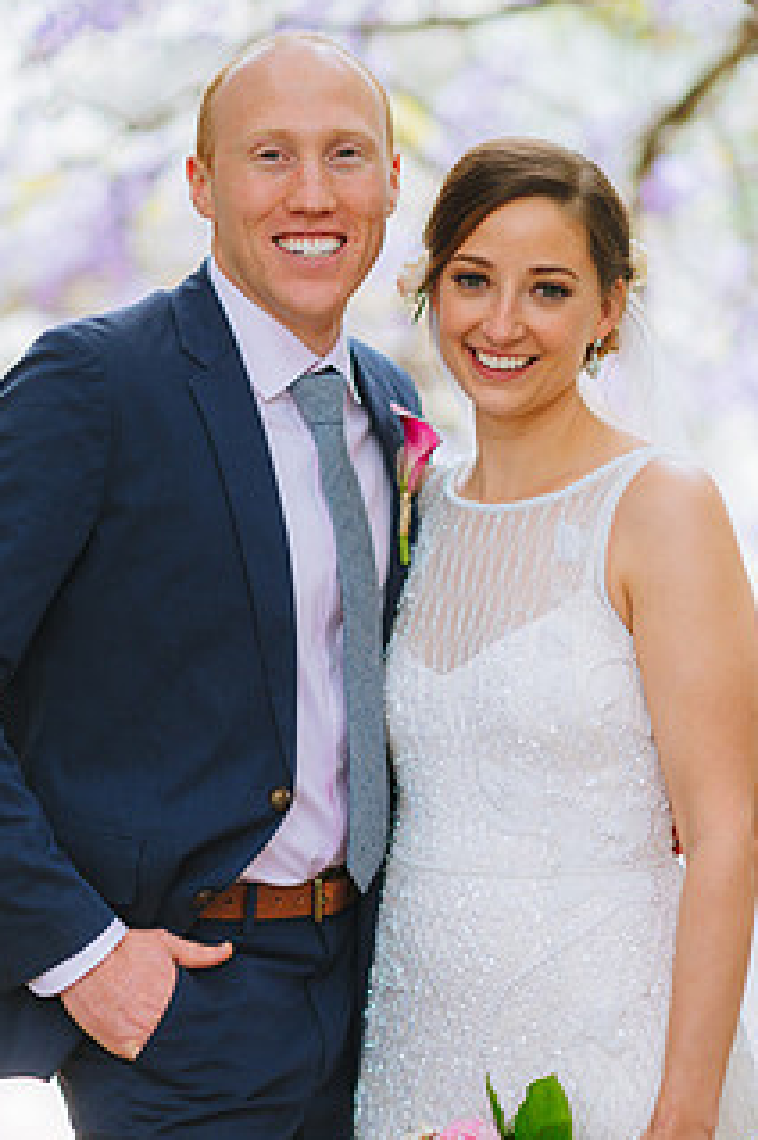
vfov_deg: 17.1
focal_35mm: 120
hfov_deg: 11.4
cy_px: 643
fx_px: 3798
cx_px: 352
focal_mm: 85
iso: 400
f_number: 1.6
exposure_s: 1/640
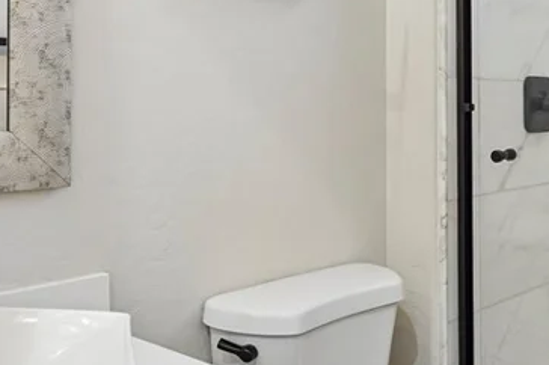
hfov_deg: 40.5
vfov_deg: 29.6
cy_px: 116
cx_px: 490
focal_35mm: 45
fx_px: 686
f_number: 8
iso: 400
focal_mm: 16
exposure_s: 1/10
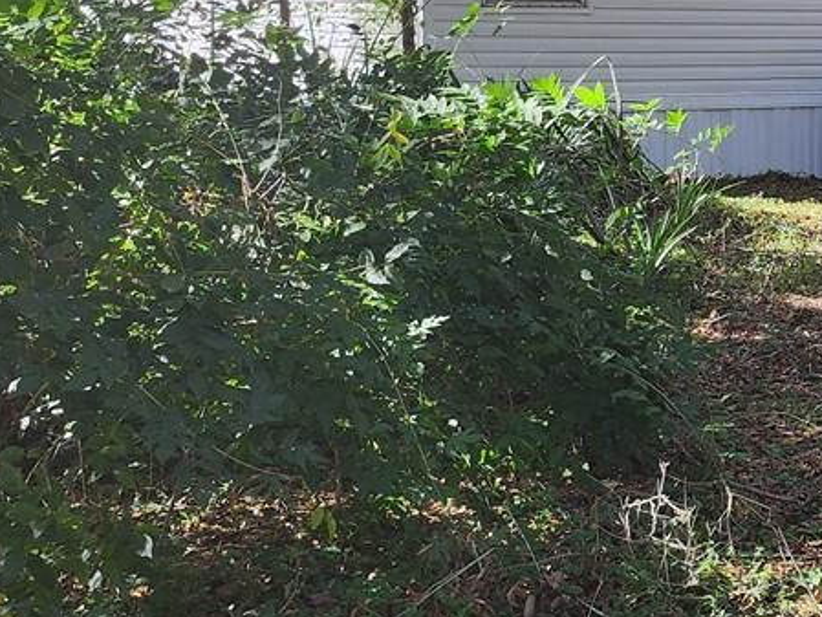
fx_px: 1948
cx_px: 727
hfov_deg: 23.3
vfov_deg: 17.8
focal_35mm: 82
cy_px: 84
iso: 12
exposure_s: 1/189
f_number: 1.8
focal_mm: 6.4
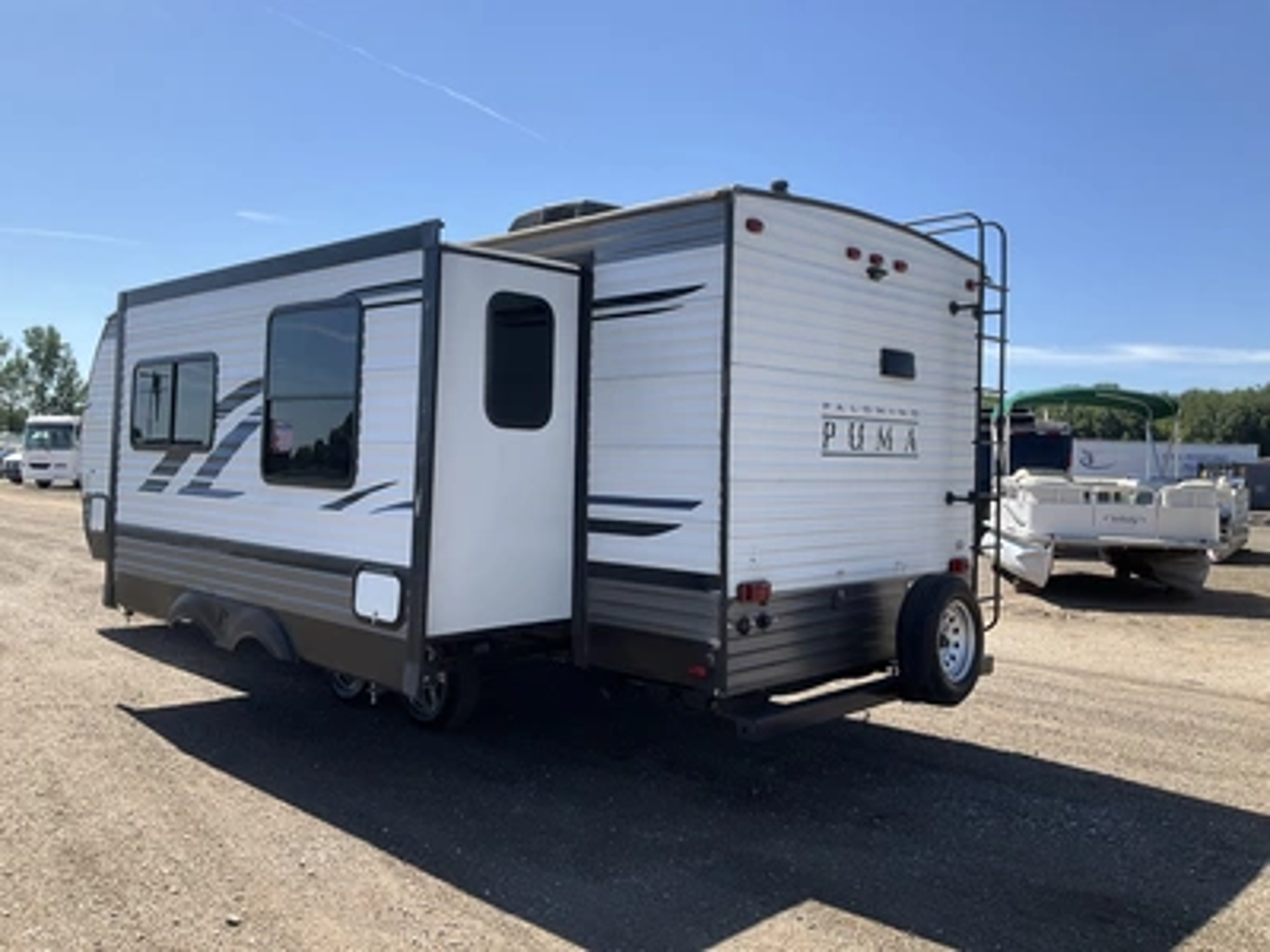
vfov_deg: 48.2
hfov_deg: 61.7
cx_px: 635
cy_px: 476
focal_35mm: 29
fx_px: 1064
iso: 25
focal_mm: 3
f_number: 1.8
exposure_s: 1/1250
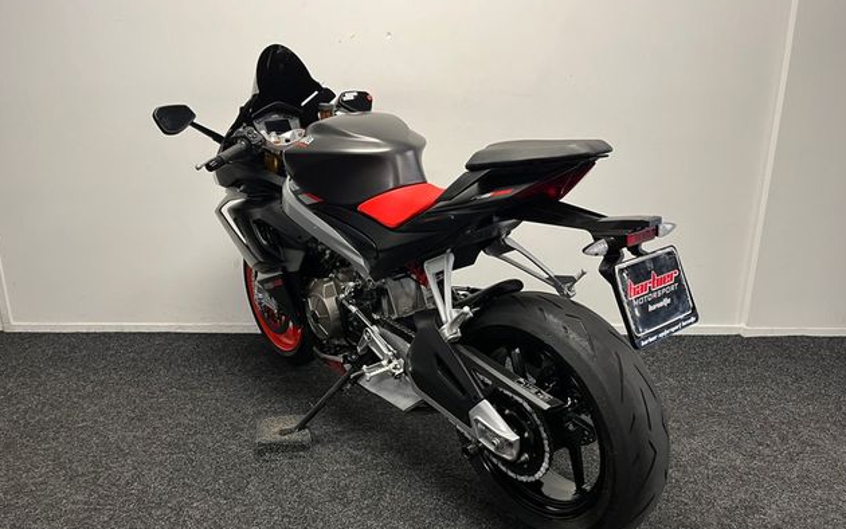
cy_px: 290
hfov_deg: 66.5
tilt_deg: -16.5
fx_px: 646
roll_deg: +0.2
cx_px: 426
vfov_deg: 44.5
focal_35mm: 28
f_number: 1.6
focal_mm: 5.1
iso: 125
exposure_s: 1/50
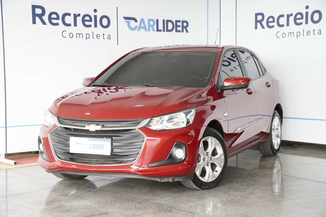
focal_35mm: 69
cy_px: 108
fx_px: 625
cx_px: 163
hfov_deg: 29.2
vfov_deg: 19.7
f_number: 3.2
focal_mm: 46
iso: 200
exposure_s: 1/100
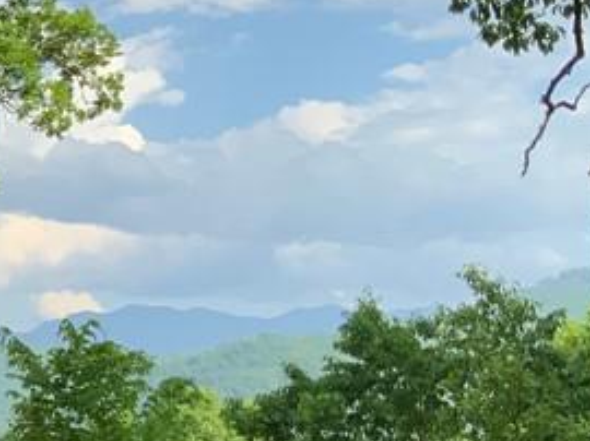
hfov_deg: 15.7
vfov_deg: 13.4
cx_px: -411
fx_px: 1873
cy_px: 266
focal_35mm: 110
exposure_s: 1/978
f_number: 1.8
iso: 16
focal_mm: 3
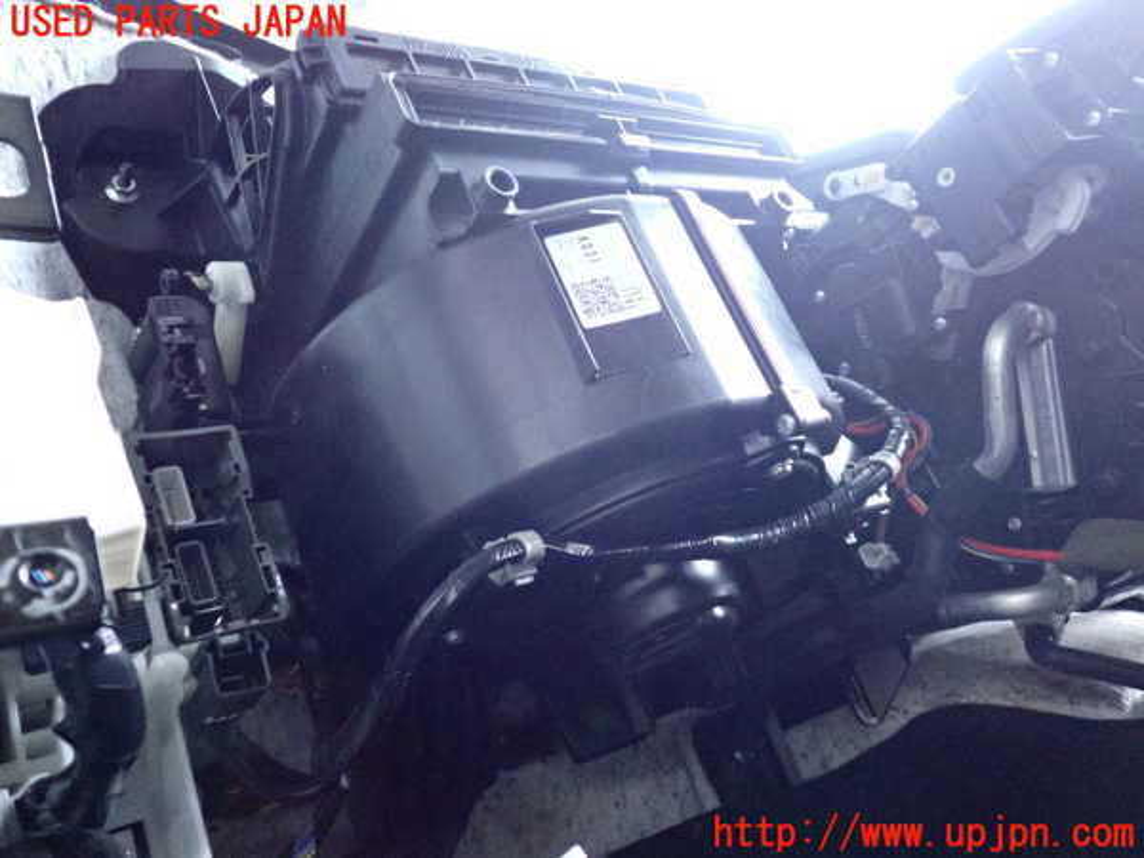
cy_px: 429
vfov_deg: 46.8
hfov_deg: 60.0
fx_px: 991
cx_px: 572
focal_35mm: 30
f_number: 2.3
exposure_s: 1/125
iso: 2500
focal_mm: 5.4
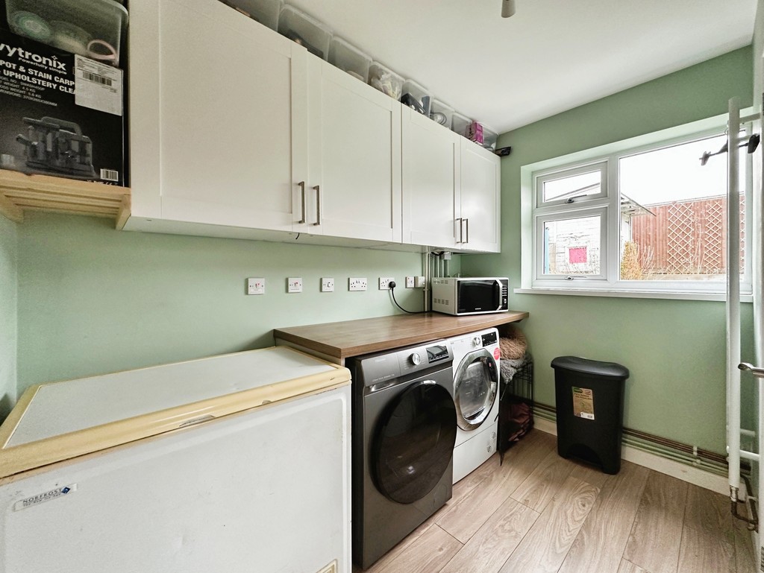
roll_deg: +0.4
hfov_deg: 102.0
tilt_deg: -1.2
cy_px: 286
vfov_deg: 85.7
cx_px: 382
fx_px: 309
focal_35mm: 14
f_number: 2.2
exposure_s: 1/99
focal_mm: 2.22
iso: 320
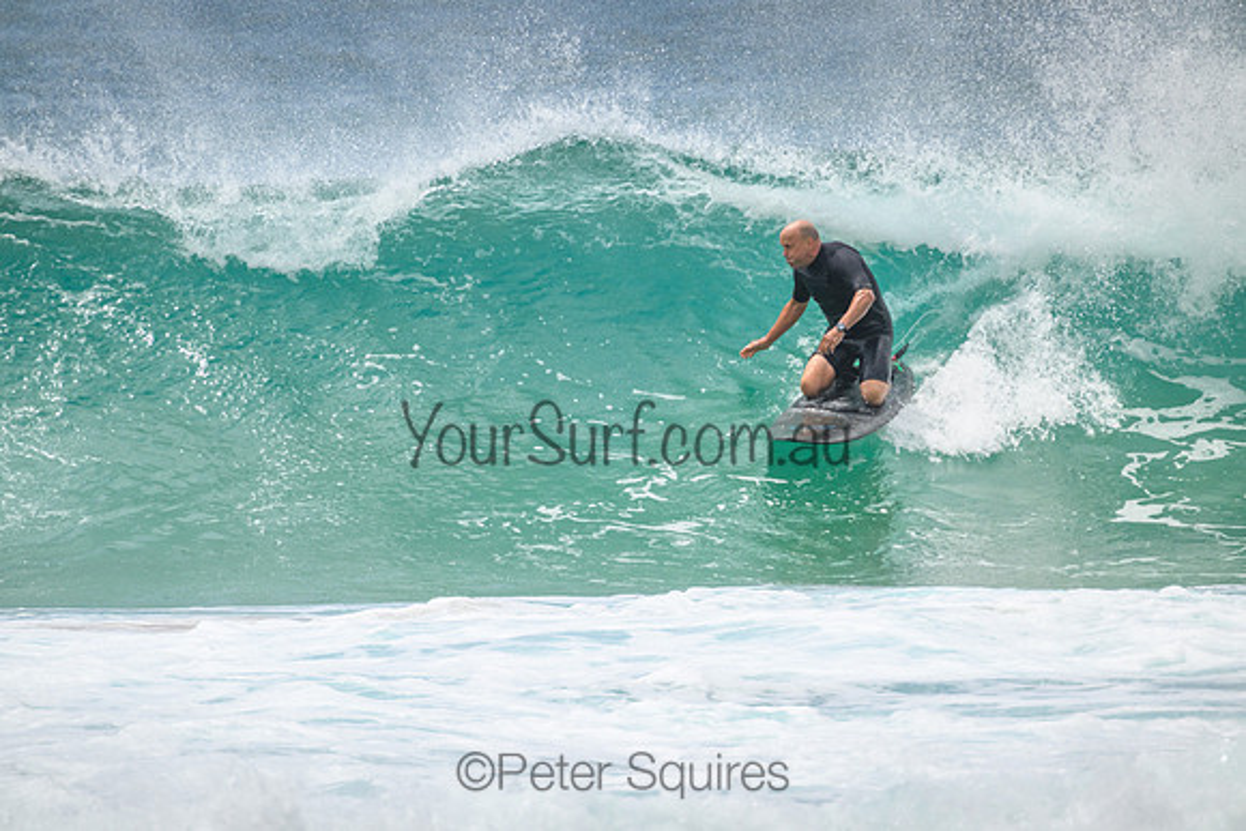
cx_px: 623
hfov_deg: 2.6
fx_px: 27694
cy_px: 416
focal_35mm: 800
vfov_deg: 1.7
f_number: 11
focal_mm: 800
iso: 800
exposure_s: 1/2000
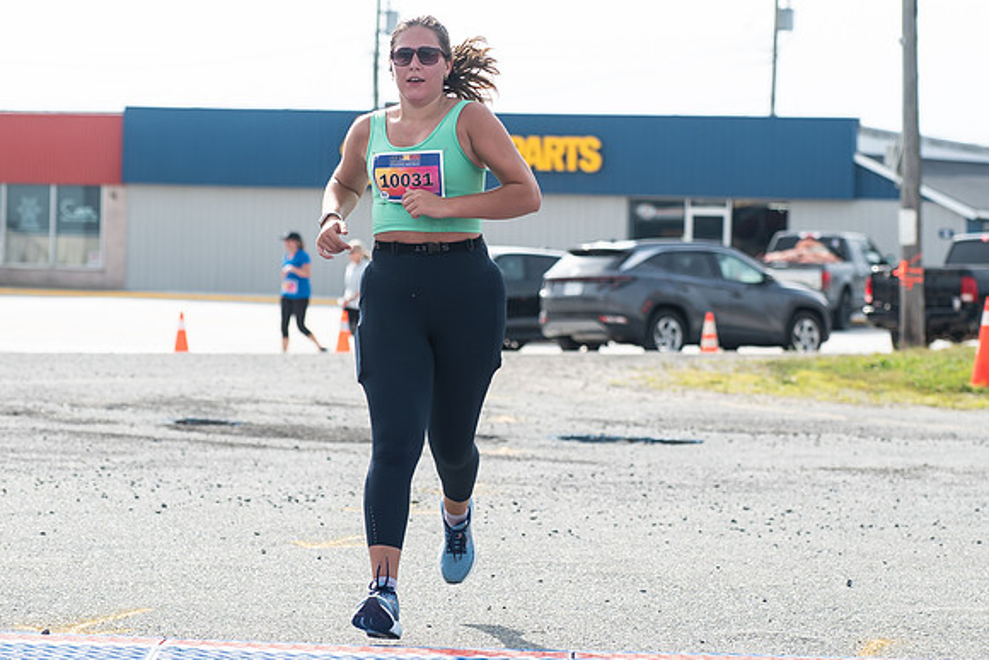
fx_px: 4160
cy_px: 212
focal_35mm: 151
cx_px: 494
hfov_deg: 13.6
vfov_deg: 9.1
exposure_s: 1/1600
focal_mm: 92
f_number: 4.5
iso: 250
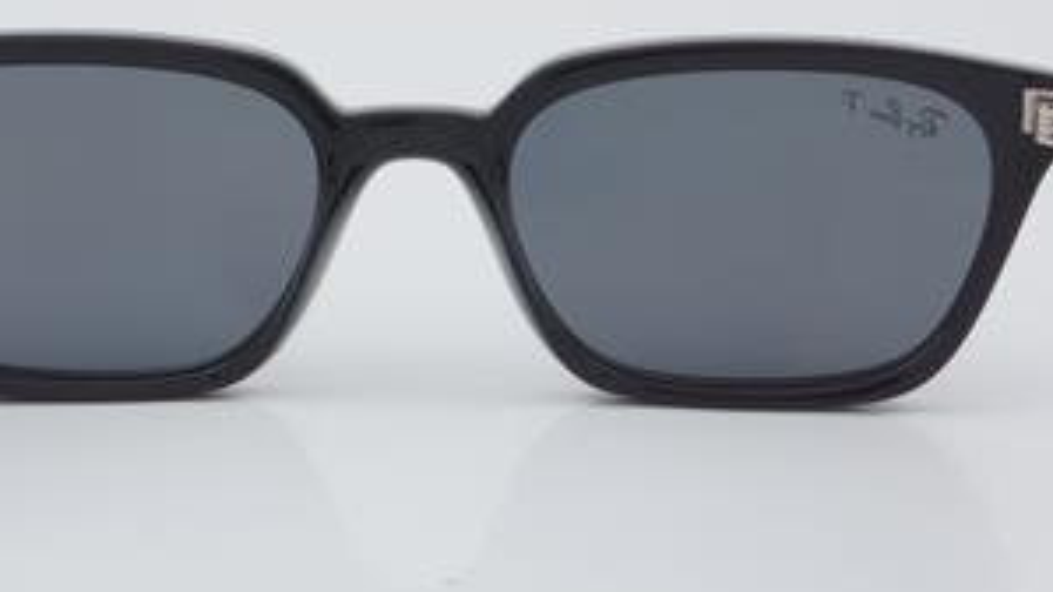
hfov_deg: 18.5
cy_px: 211
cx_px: 419
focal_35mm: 116
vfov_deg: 10.5
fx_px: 3230
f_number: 32
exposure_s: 1/3
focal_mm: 55
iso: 100
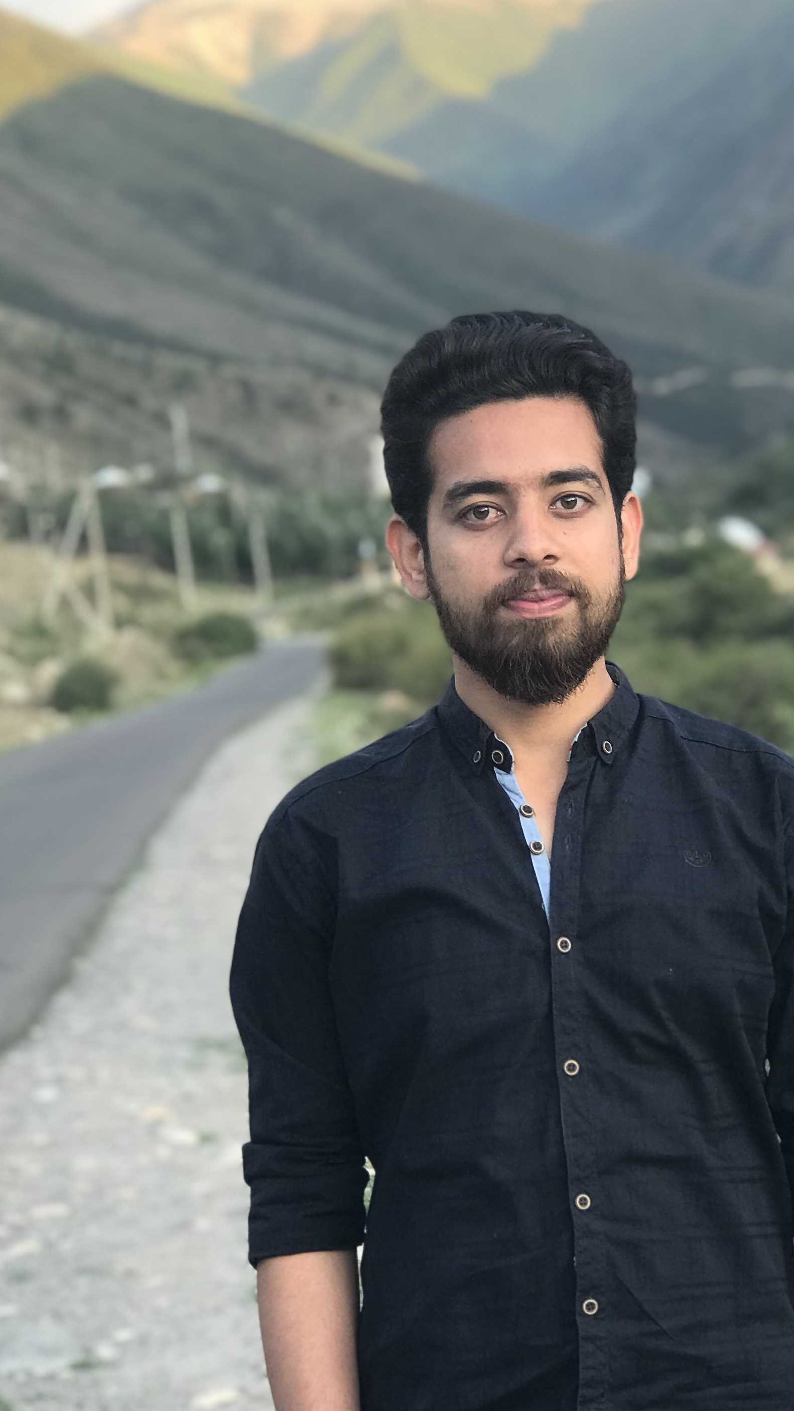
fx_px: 3332
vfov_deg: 23.9
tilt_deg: +0.0
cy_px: 708
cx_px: 586
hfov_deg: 13.5
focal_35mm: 89
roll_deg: +7.7
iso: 20
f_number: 2.8
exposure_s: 1/117
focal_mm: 6.6
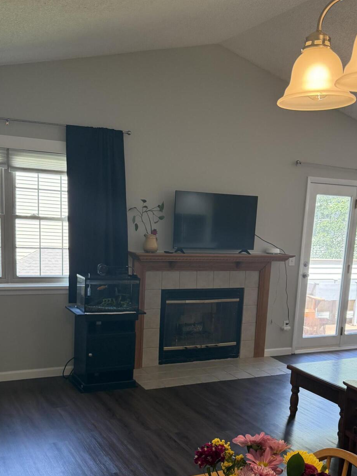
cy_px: 318
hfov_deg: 36.8
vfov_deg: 47.1
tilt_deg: -11.7
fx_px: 536
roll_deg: -3.2
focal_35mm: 39
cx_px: 189
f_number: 1.78
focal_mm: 6.76
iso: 200
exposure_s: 1/139
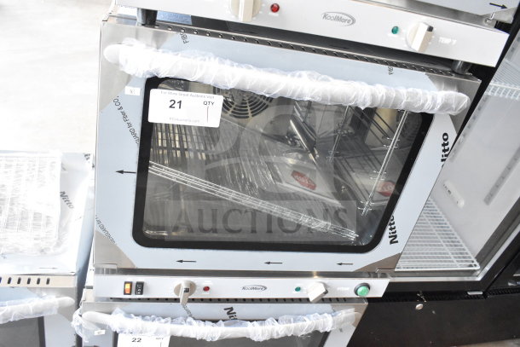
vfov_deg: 43.6
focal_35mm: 30
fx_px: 433
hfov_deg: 61.9
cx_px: 260
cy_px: 174
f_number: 6.3
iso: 6400
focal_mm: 20
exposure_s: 1/160
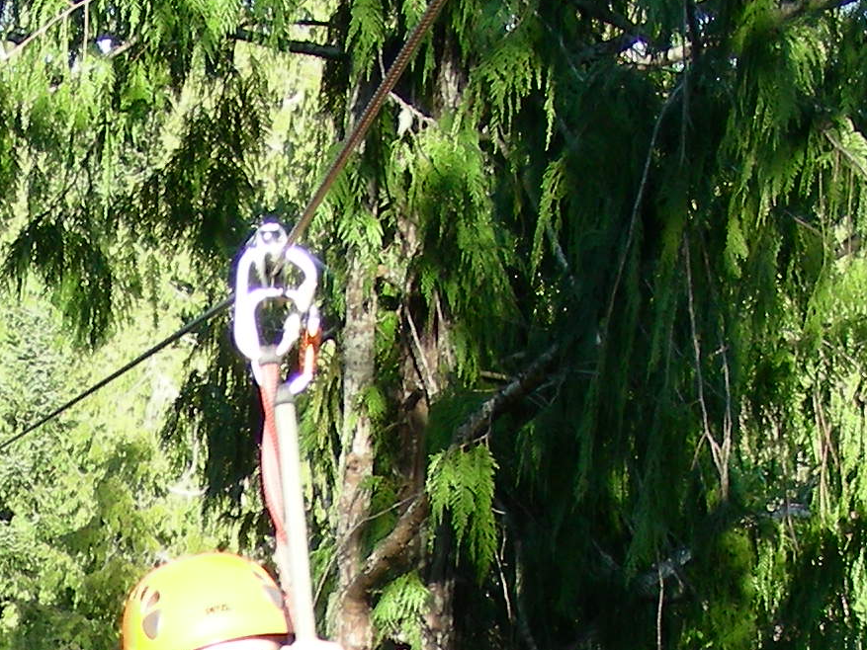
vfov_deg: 11.6
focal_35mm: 122
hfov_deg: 16.0
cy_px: 973
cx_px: 109
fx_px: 3056
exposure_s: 1/147
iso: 50
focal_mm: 6.3
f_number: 3.5
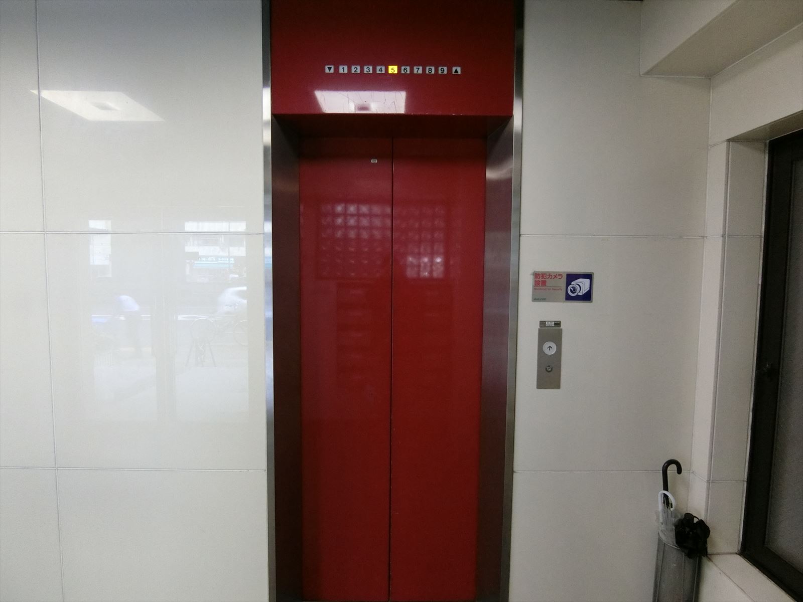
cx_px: 402
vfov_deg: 68.7
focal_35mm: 19
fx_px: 441
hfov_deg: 84.7
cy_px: 301
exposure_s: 1/30
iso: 640
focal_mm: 4.06
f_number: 2.7
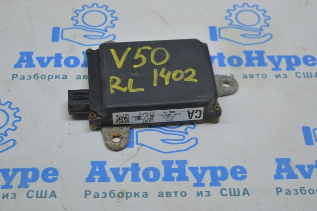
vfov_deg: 18.2
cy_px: 106
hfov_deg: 27.0
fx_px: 660
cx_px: 158
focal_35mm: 75
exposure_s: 1/40
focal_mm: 50
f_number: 5.6
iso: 400
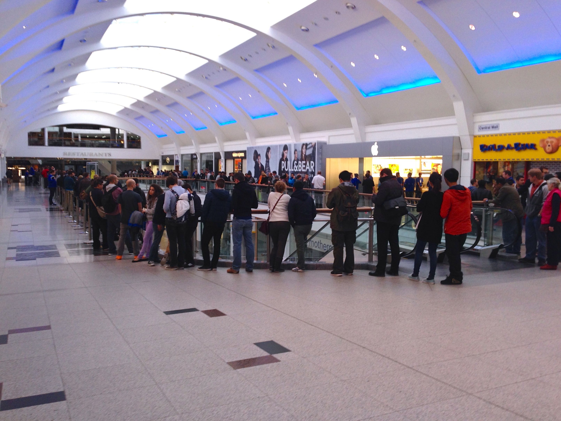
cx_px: 280
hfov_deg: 55.4
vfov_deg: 42.9
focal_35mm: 33
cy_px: 210
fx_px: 535
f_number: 2.4
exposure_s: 1/60
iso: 64
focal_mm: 4.12
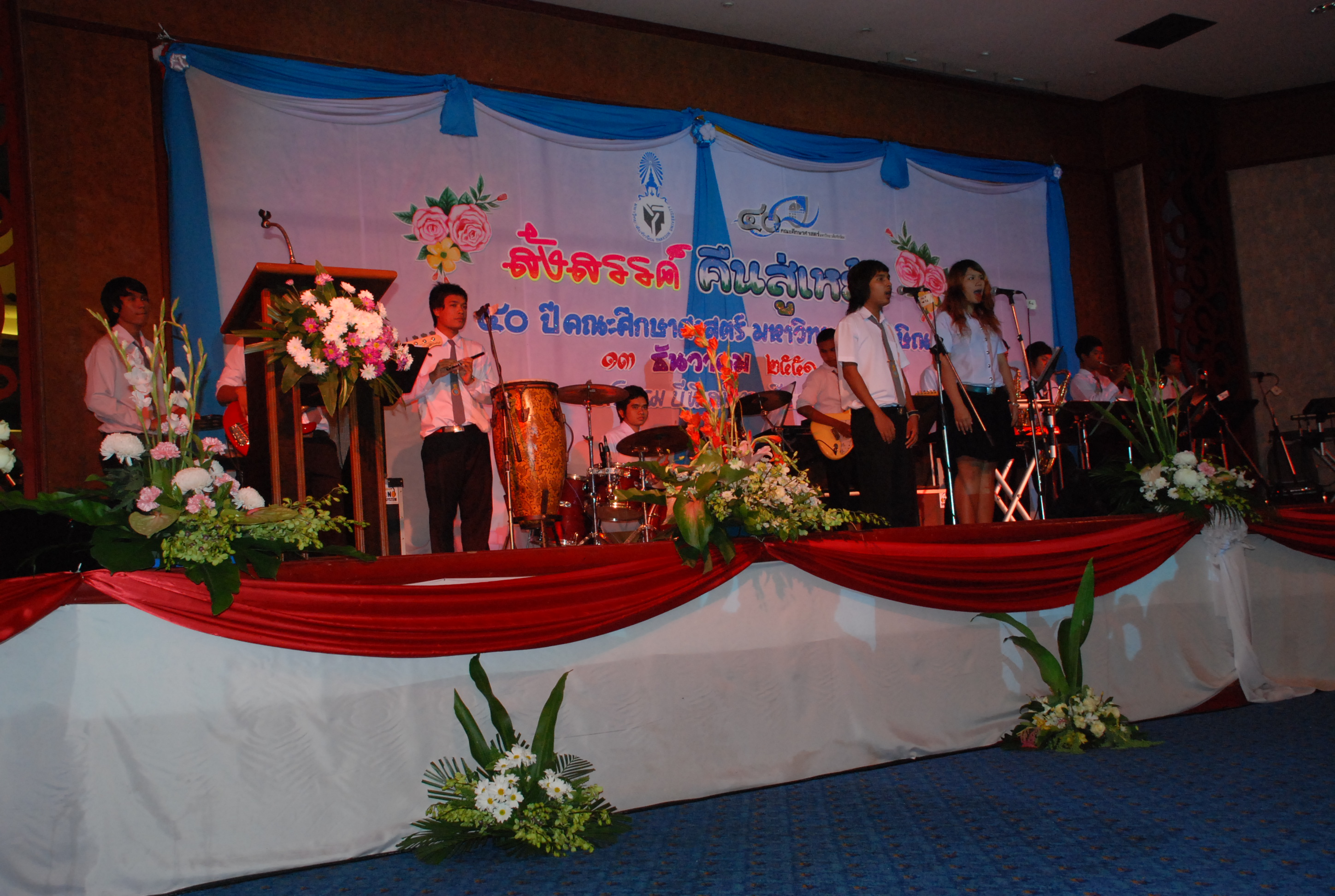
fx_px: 1338
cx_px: 668
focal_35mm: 36
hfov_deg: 53.0
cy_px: 448
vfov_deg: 37.0
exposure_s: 1/60
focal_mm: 24
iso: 1000
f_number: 5
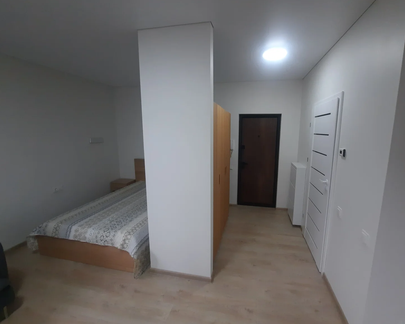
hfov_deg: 100.4
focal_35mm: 14
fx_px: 168
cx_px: 220
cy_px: 157
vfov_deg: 88.0
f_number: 2.2
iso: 160
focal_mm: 1.74
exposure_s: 1/50
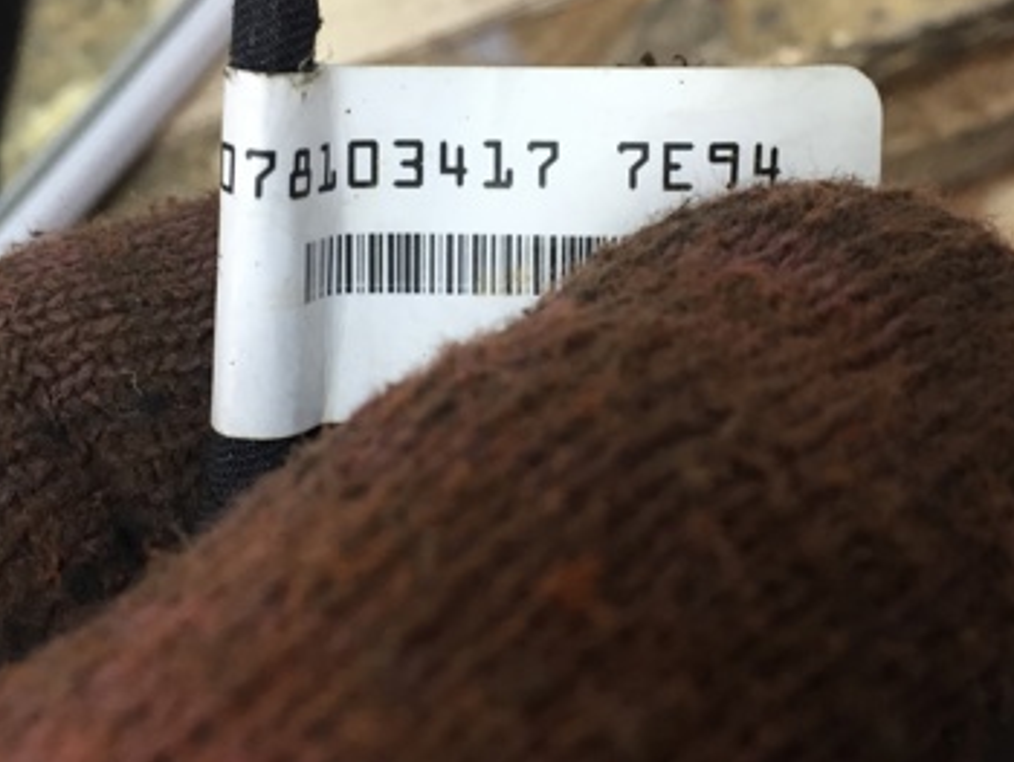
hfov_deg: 36.1
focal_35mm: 53
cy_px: 209
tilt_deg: -64.3
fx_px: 1554
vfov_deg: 27.3
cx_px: 478
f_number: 2.2
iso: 125
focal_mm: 4.15
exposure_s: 1/33
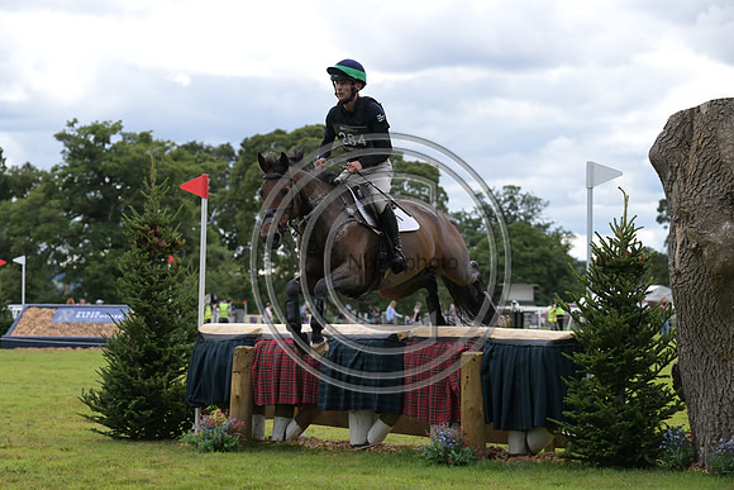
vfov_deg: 11.9
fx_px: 2345
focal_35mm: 115
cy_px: 245
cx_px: 367
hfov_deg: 17.8
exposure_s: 1/1250
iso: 560
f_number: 5.6
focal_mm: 115
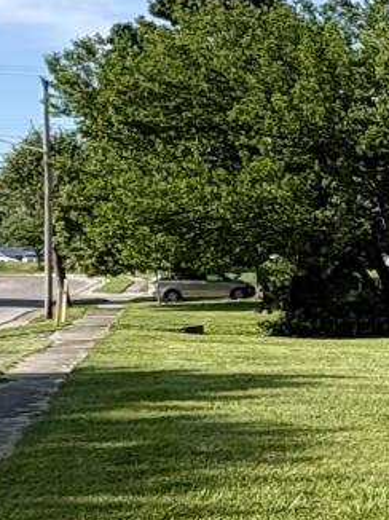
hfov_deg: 13.3
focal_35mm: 86
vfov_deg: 22.7
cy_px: 332
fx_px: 1290
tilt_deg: -1.6
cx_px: 901
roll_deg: -2.0
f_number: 2.2
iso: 40
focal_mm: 2.22
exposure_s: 1/1256
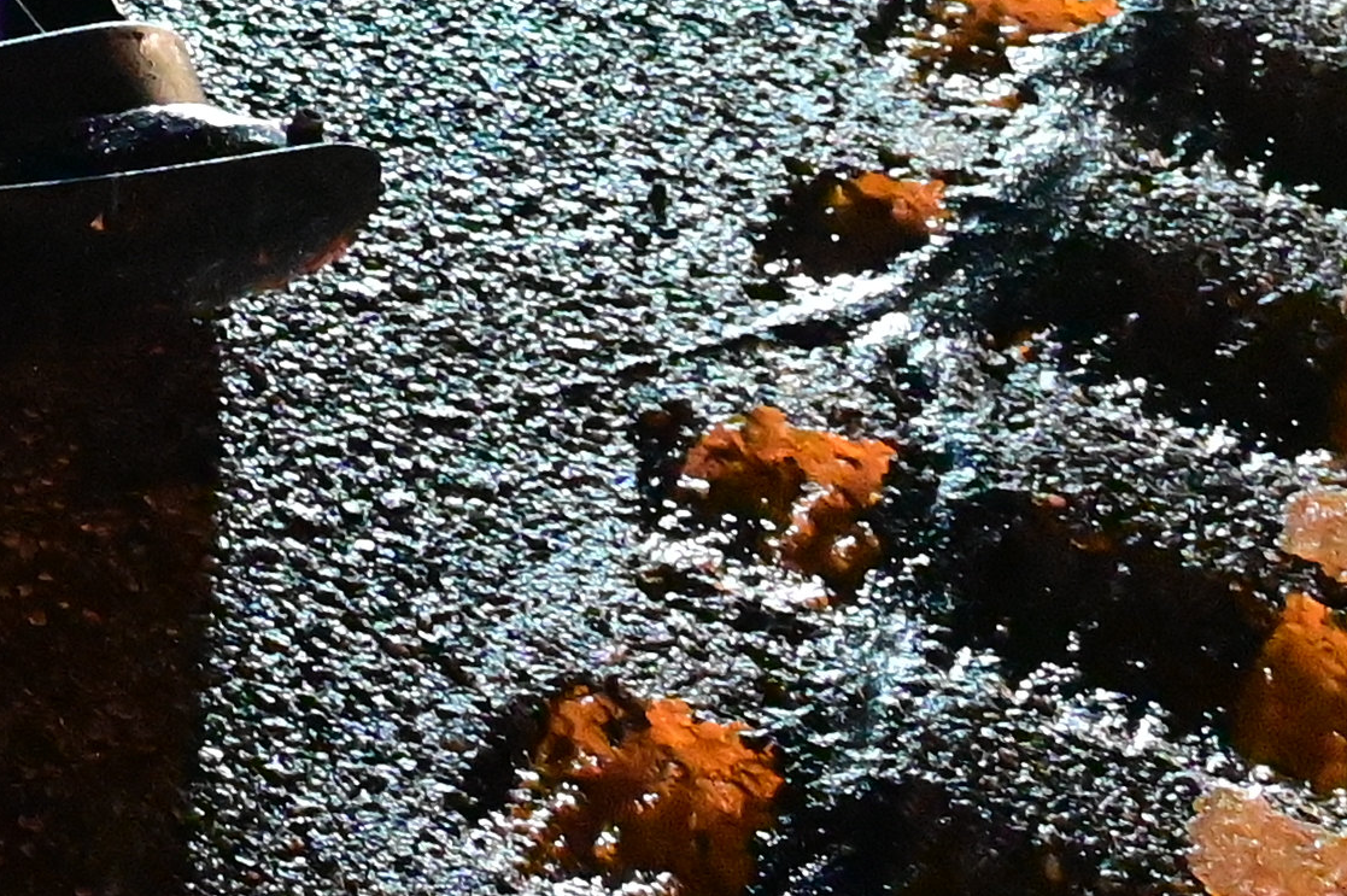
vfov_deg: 9.3
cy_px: -1306
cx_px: -1548
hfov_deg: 13.1
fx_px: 4860
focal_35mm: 130
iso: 32000
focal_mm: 24
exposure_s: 1/160
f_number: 6.3
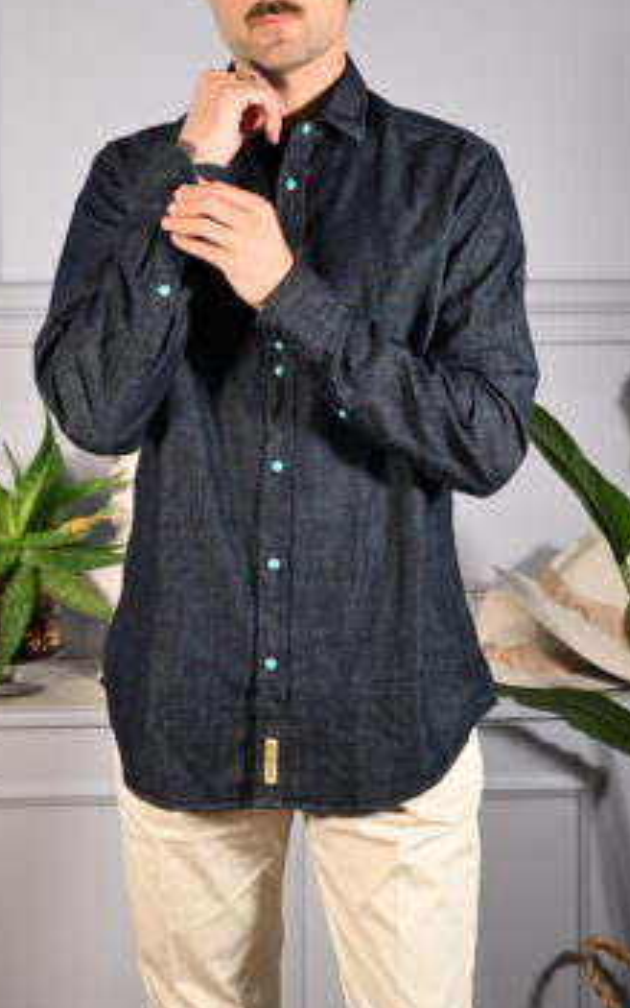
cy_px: 380
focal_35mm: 77
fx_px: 2104
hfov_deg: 17.0
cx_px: 296
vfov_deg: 26.8
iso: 640
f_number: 4.5
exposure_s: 1/30
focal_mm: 39
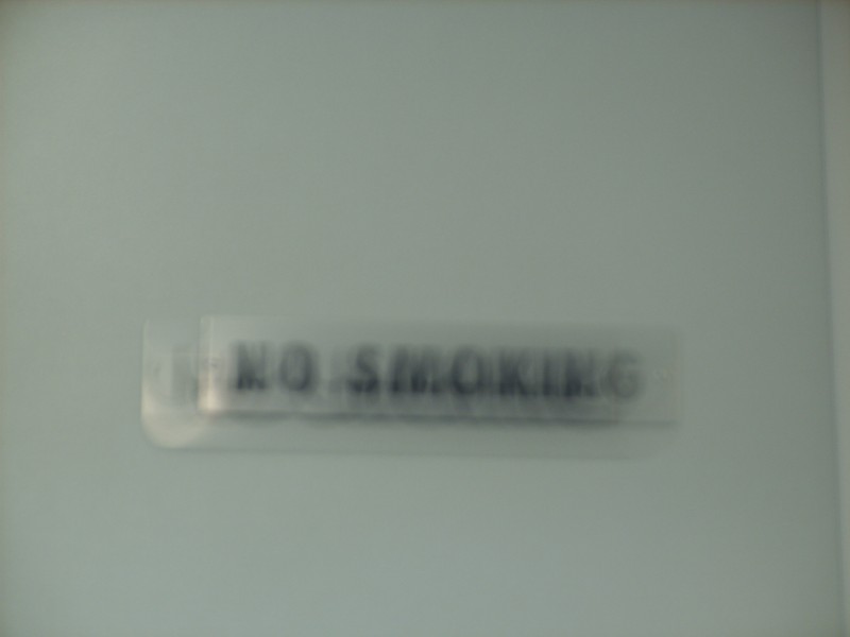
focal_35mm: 190
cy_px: 318
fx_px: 4665
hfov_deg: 10.4
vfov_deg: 7.8
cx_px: 425
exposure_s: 1/3
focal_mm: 39
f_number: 4.5
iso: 50
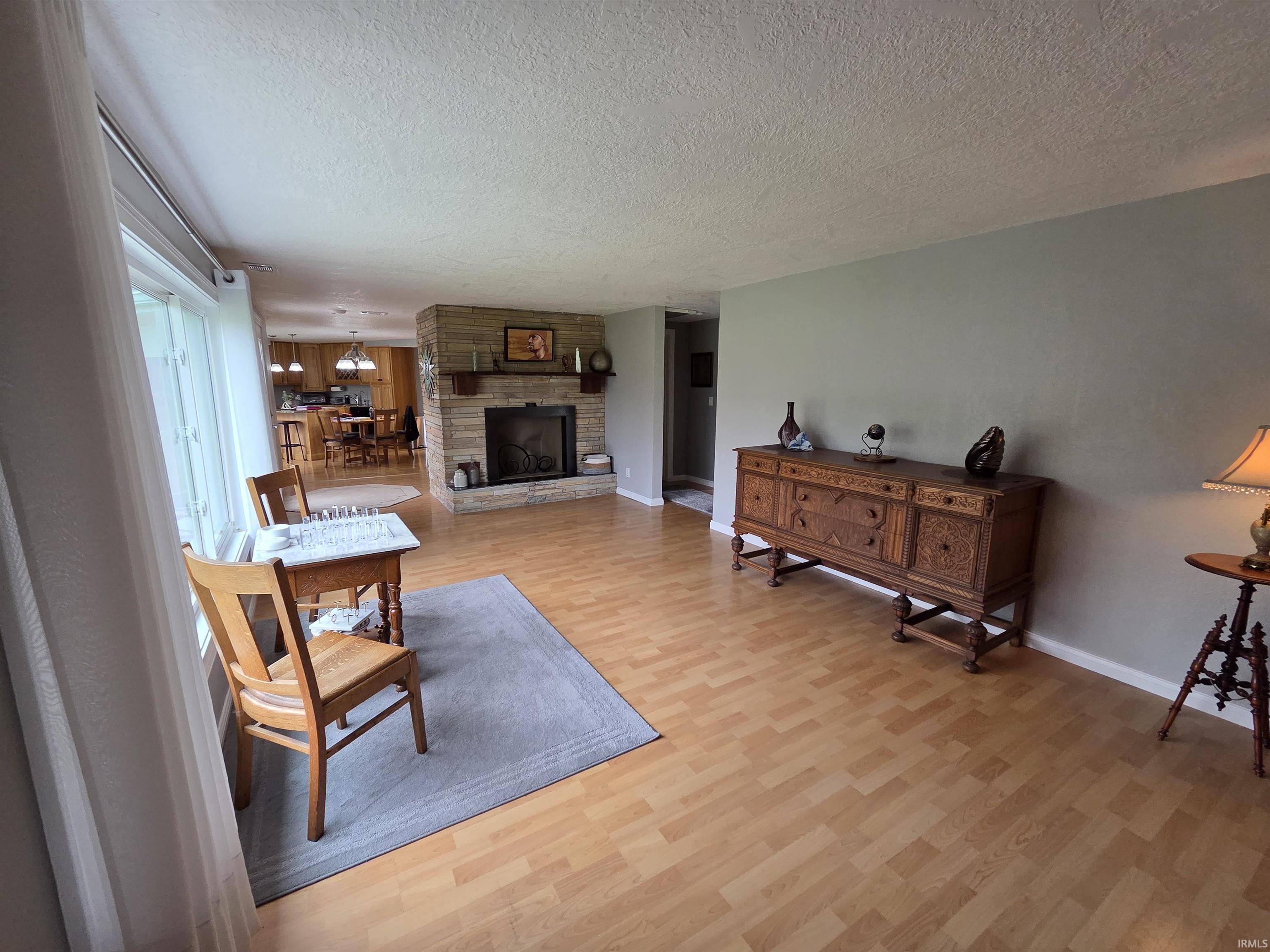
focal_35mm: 13
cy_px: 476
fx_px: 477
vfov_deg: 89.9
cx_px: 635
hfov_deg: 106.2
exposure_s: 1/120
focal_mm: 2.2
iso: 200
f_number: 2.2
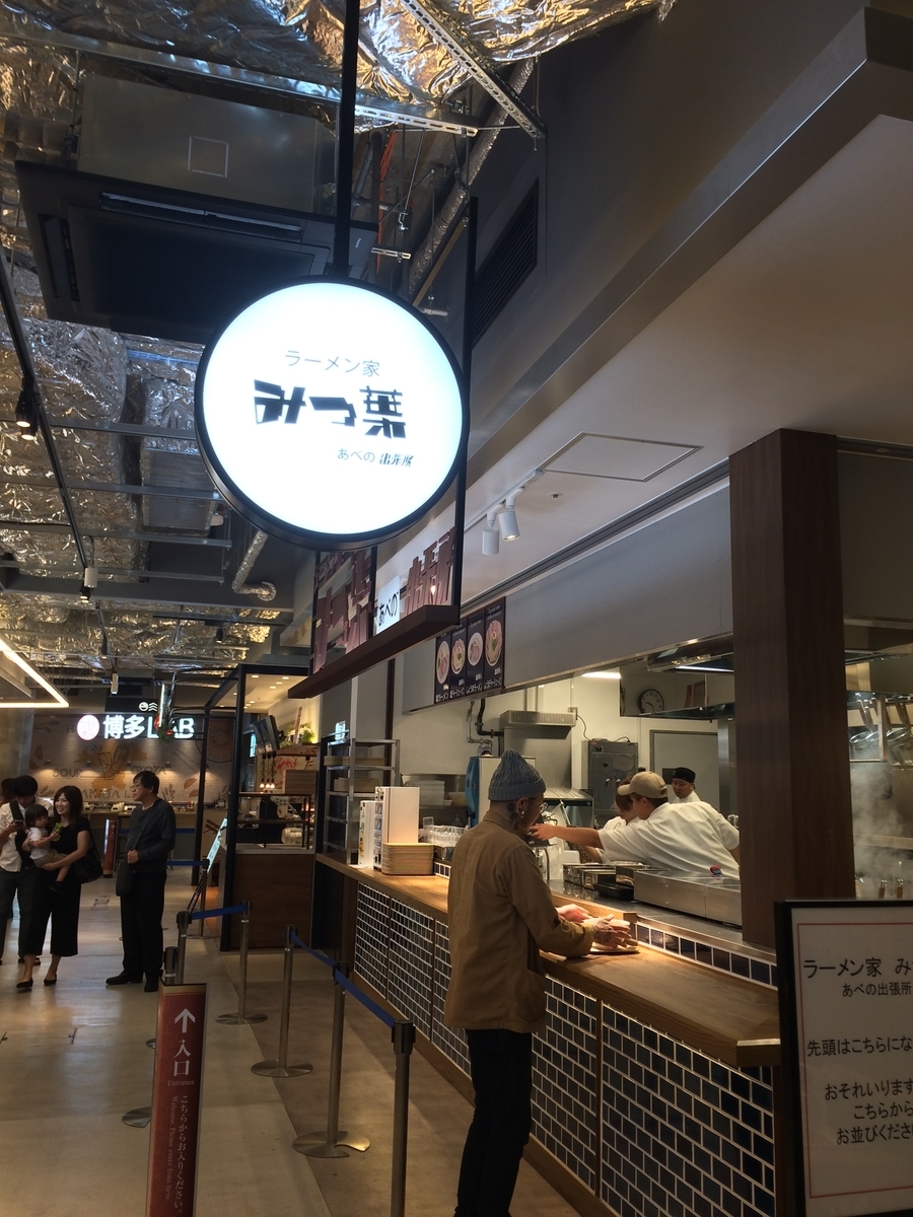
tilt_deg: +10.7
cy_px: 608
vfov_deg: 61.7
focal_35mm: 29
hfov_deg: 48.2
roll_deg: +1.1
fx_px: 1020
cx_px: 456
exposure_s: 1/40
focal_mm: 4.15
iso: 40
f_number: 2.2
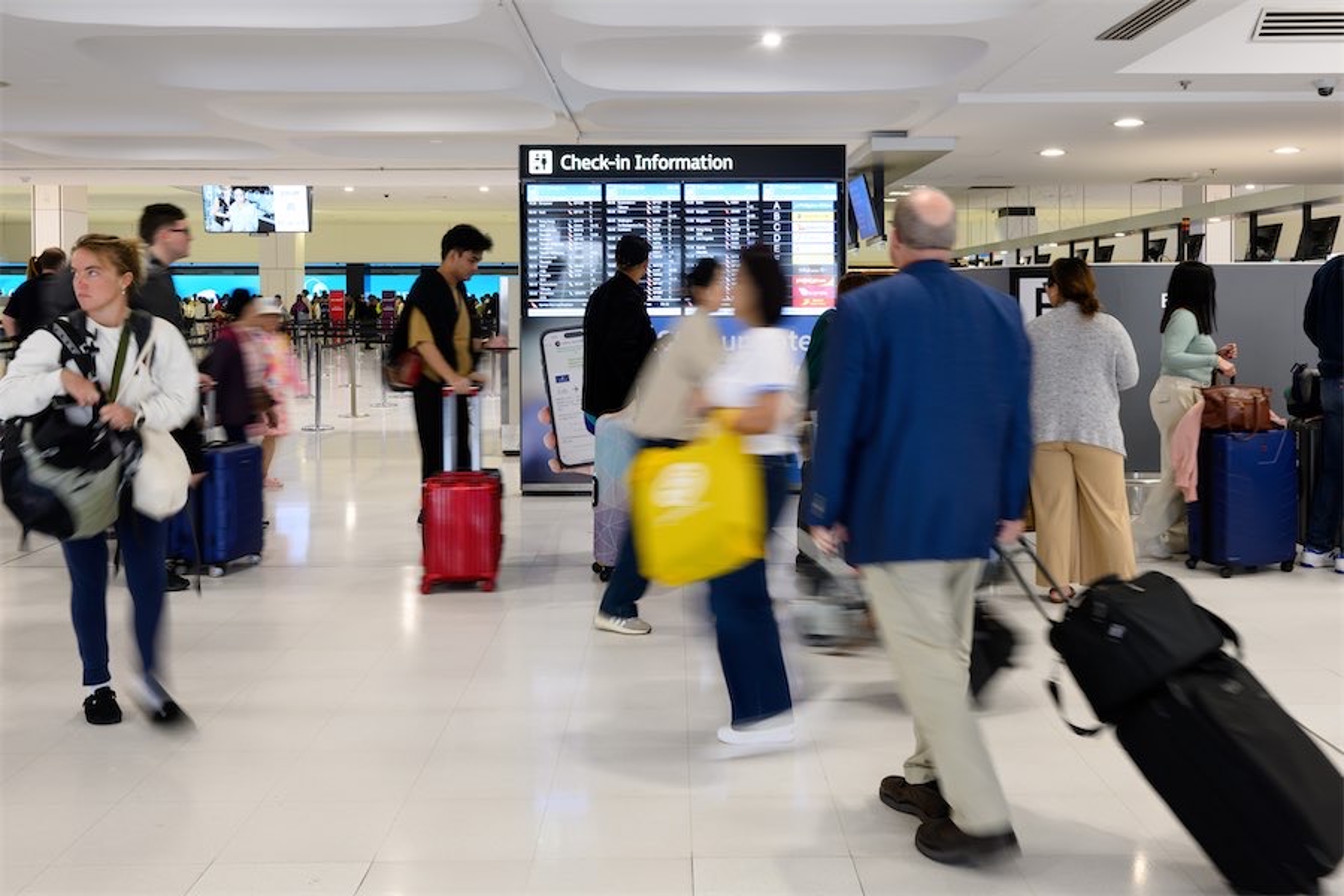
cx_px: 672
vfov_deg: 42.3
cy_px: 448
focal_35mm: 31
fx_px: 1157
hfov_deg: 60.3
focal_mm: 31
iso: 900
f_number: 10
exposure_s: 1/10
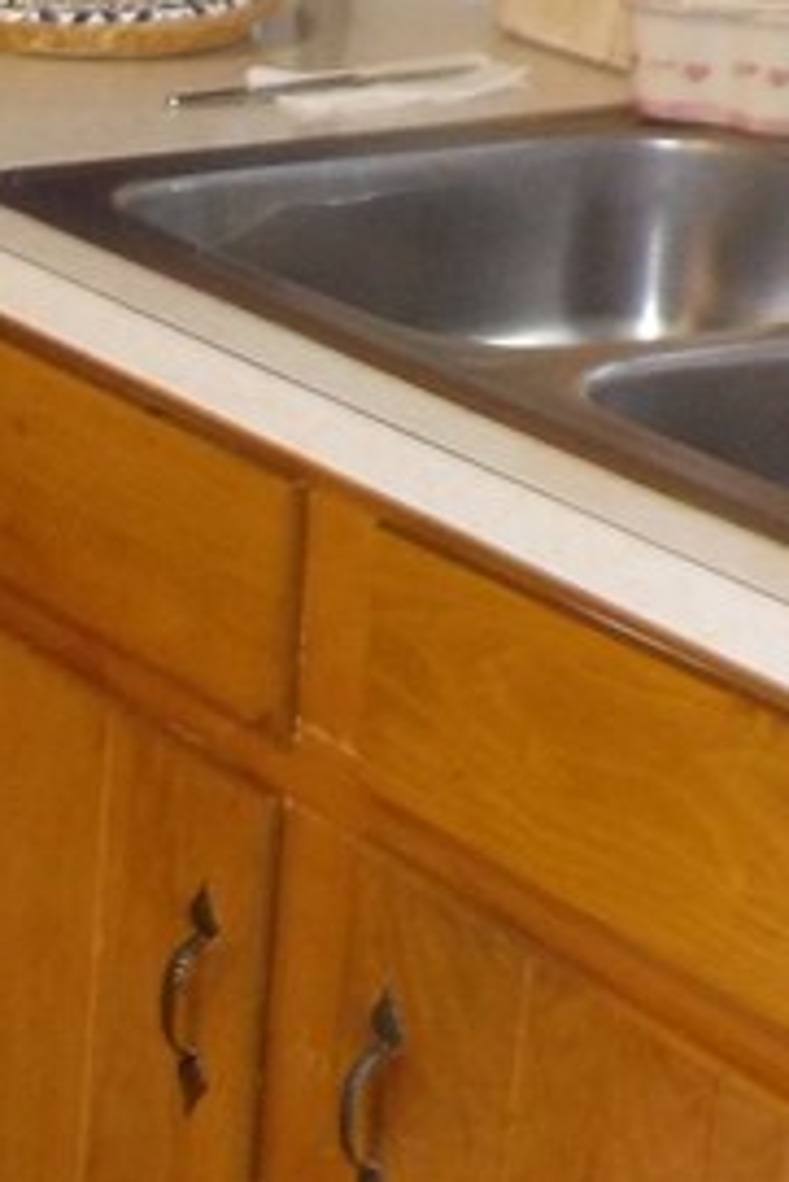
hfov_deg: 11.2
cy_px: 471
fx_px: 3874
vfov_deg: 17.3
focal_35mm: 118
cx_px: -397
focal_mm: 4.1
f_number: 3.3
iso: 200
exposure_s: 1/30
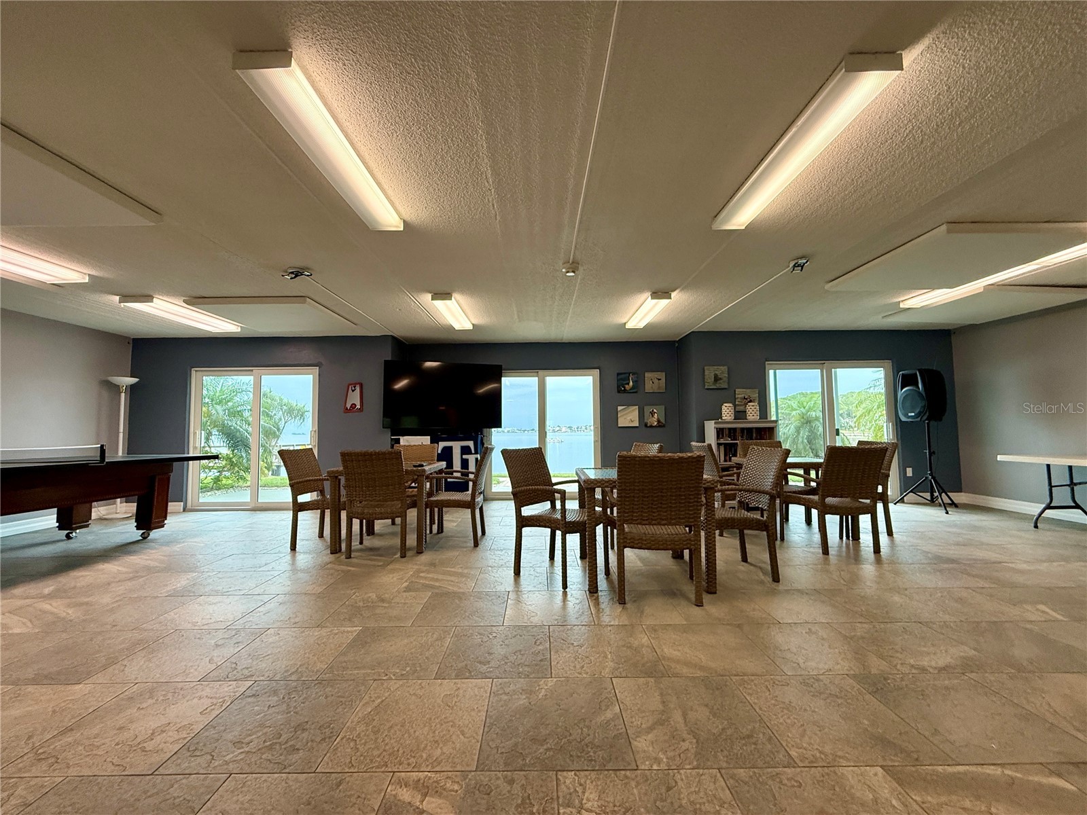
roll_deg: +0.2
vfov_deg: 85.7
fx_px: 440
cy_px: 408
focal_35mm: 14
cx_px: 544
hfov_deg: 102.1
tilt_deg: +4.6
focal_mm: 2.22
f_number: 2.2
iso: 200
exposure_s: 1/120
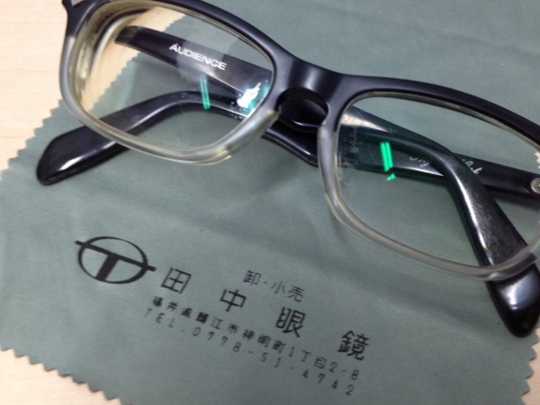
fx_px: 702
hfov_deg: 42.0
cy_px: 173
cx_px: 286
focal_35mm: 45
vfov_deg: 32.2
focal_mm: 4.28
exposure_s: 1/20
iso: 80
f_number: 2.4
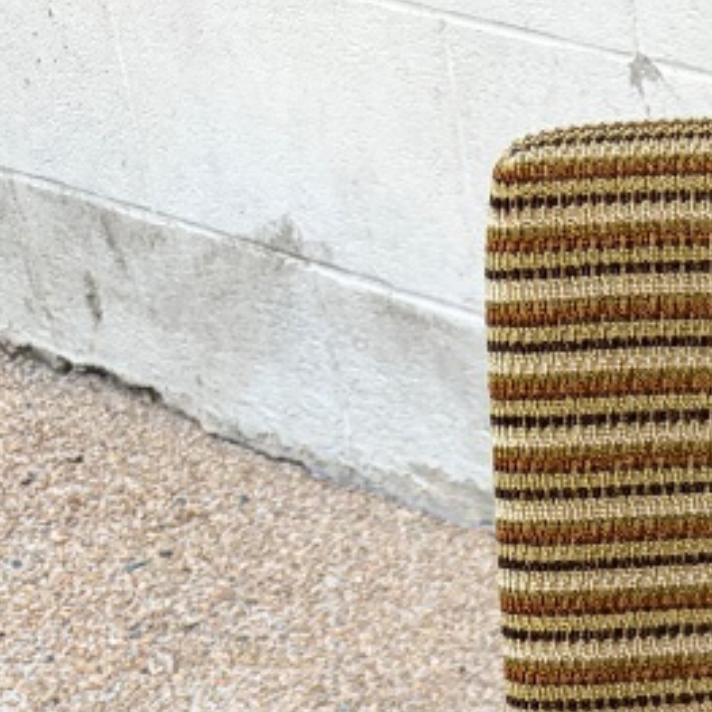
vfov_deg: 13.5
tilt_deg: -43.2
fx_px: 2443
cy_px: 1540
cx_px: 1156
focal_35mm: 105
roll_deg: -2.8
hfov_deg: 15.0
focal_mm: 5.96
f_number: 1.6
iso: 50
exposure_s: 1/1064
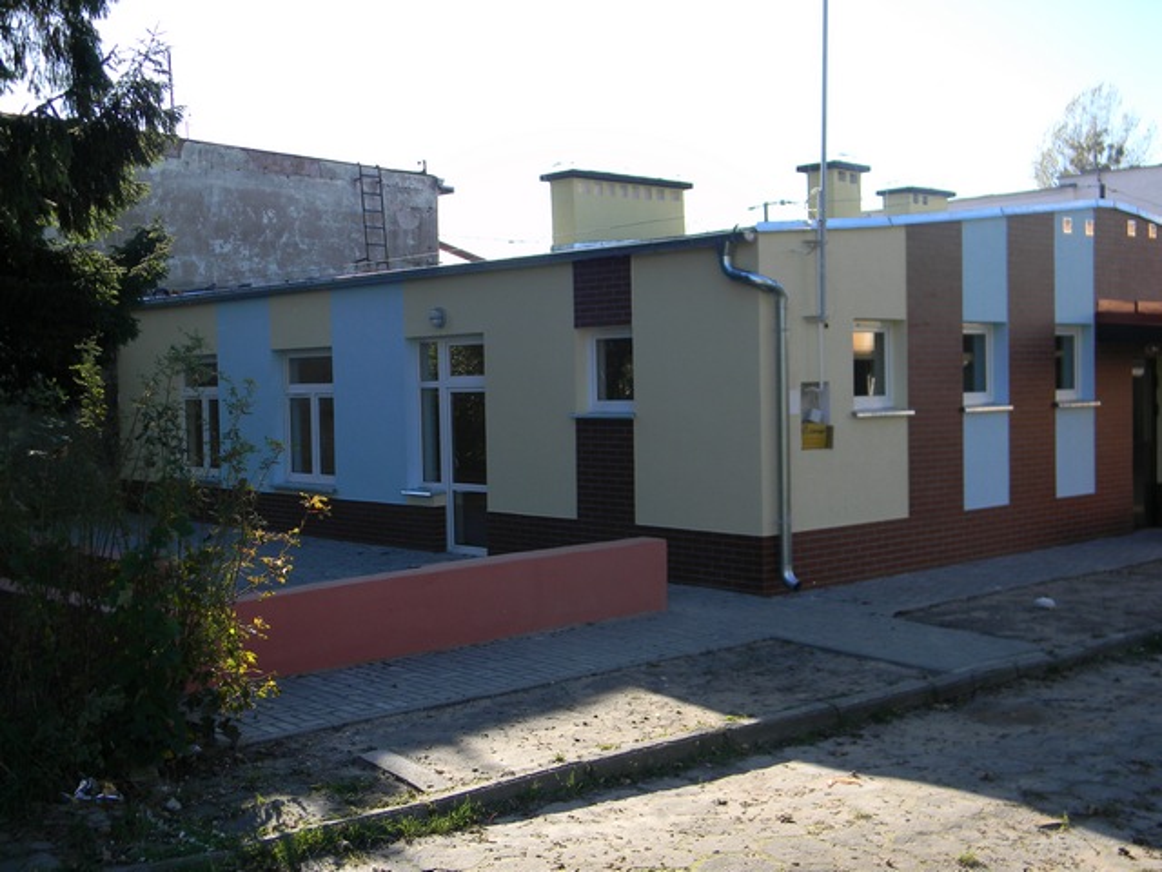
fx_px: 1376
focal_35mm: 41
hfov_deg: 45.8
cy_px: 436
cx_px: 581
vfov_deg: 35.1
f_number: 3.8
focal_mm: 7.3
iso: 80
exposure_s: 1/267
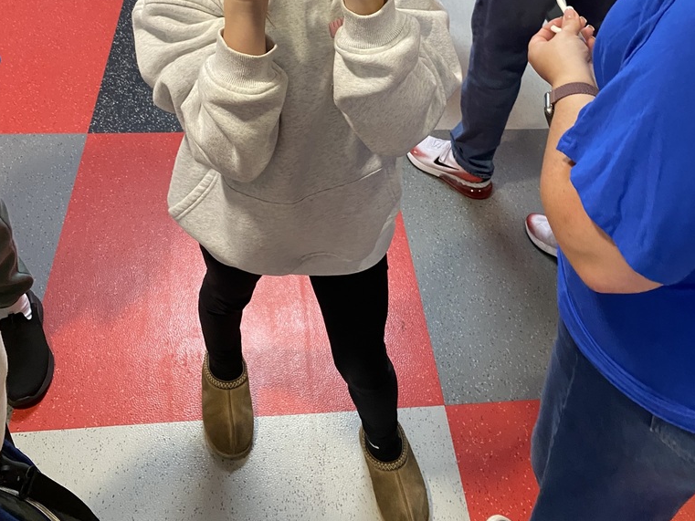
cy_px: 68
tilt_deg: -35.2
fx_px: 703
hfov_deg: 52.6
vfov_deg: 38.4
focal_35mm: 35
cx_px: 348
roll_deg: -5.0
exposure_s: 1/59
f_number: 1.8
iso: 320
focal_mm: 4.25
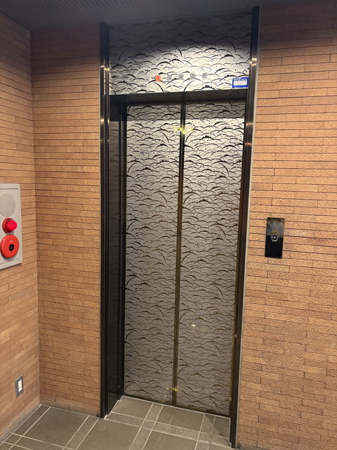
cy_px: 225
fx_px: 337
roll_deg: -1.3
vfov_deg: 67.3
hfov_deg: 53.1
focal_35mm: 26
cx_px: 168
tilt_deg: -7.2
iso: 500
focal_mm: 5.96
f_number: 1.6
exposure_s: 1/33
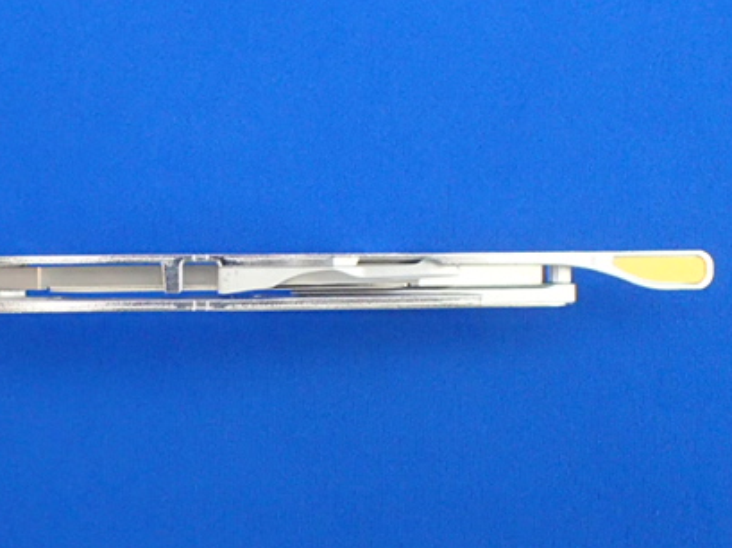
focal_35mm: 47
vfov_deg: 30.8
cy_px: 287
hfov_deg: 39.9
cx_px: 231
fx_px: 993
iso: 1600
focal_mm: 5.5
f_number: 2.3
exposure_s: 1/100
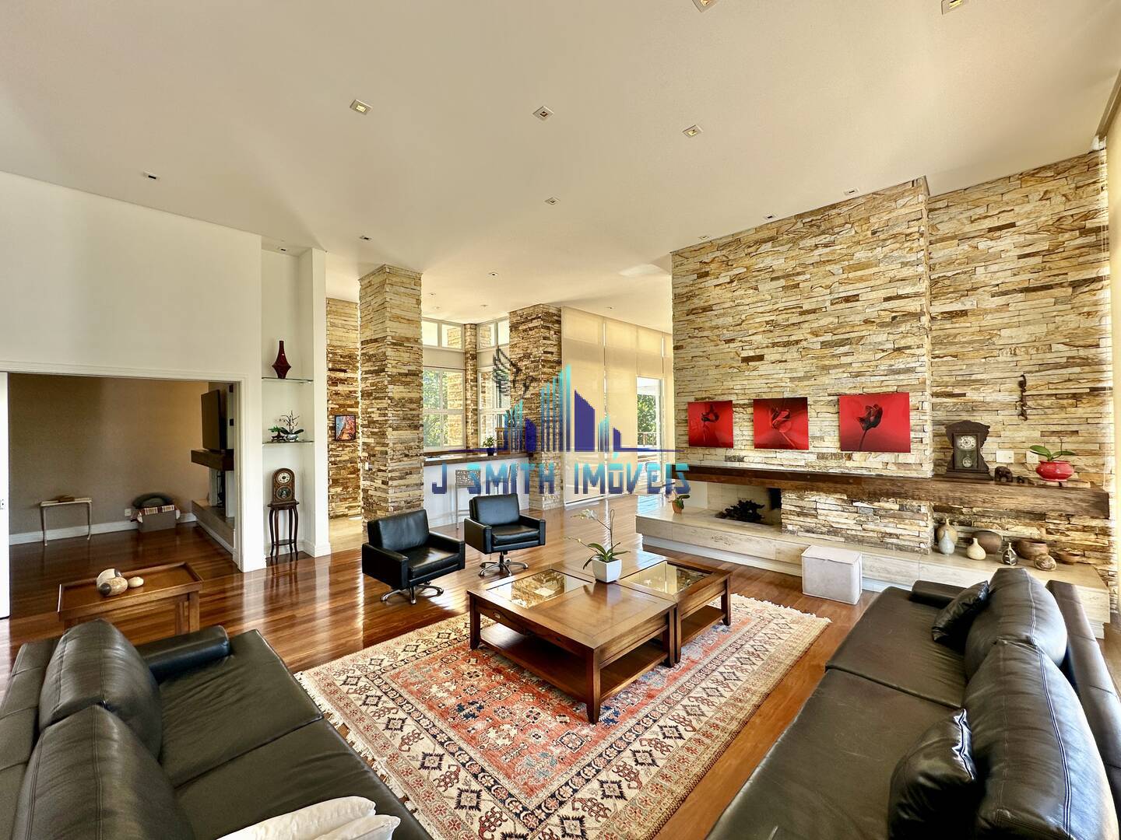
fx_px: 453
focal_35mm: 14
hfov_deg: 102.1
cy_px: 420
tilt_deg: +0.3
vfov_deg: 85.7
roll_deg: +0.5
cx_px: 560
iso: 40
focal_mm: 2.22
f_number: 2.2
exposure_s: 1/143
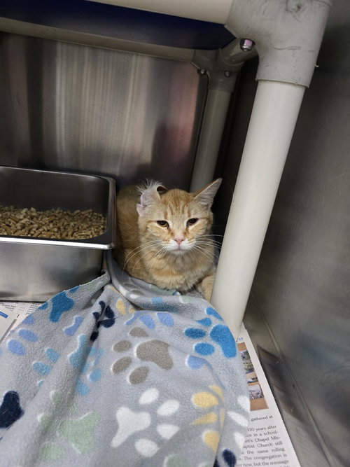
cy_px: 234
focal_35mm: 23
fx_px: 310
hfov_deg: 58.9
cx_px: 175
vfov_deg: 73.9
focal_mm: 6.3
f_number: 1.7
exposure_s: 1/60
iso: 800
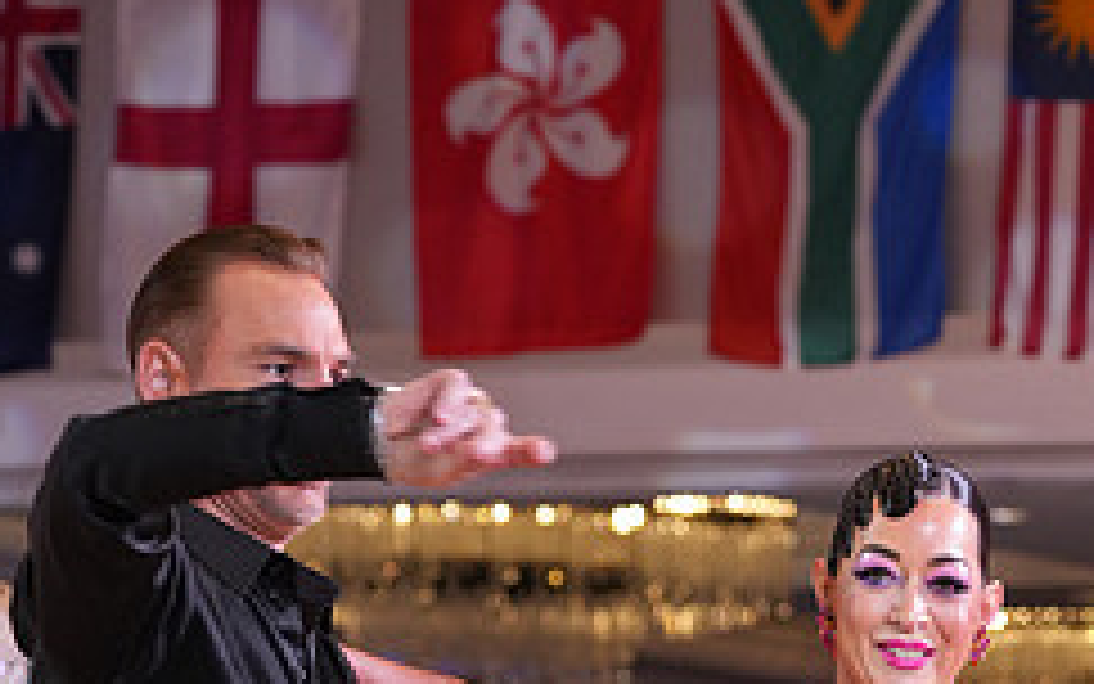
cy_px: 1220
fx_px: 7098
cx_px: 592
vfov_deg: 5.4
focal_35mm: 238
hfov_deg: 8.8
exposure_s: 1/200
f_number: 4.5
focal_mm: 98
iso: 1600
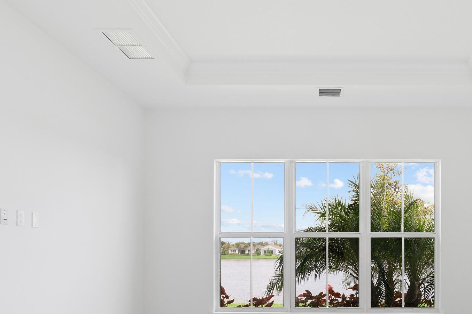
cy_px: 255
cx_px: 334
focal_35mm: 32
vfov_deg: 39.0
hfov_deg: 56.3
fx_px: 424
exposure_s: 1/40
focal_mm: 14.6
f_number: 8
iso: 200
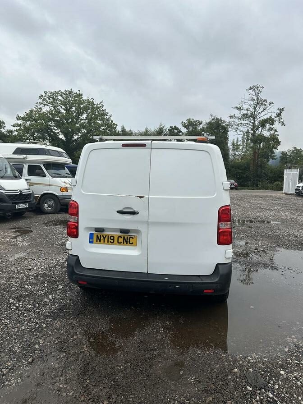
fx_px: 280
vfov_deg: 71.6
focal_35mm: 24
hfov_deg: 56.8
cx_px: 152
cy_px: 202
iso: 80
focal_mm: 6.86
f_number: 1.78
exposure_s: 1/2809
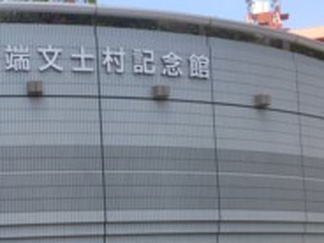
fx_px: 665
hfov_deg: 27.0
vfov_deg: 20.1
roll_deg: +1.9
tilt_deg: +5.3
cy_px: 239
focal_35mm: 71
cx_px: 76
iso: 32
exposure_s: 1/648
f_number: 2.2
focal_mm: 4.15
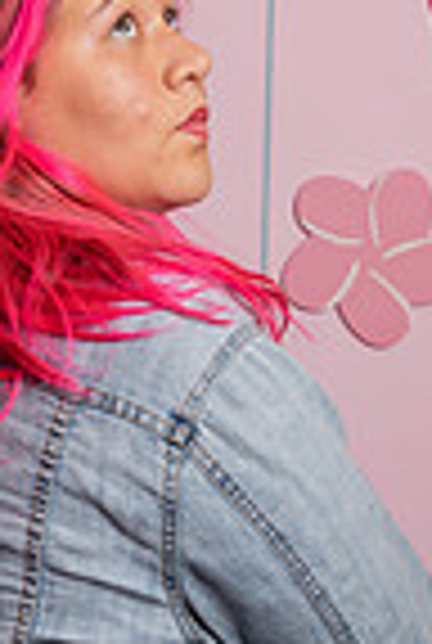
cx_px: 40
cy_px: 5
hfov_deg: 10.2
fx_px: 2418
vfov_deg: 14.9
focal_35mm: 135
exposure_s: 1/100
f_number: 4.5
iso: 200
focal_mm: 43
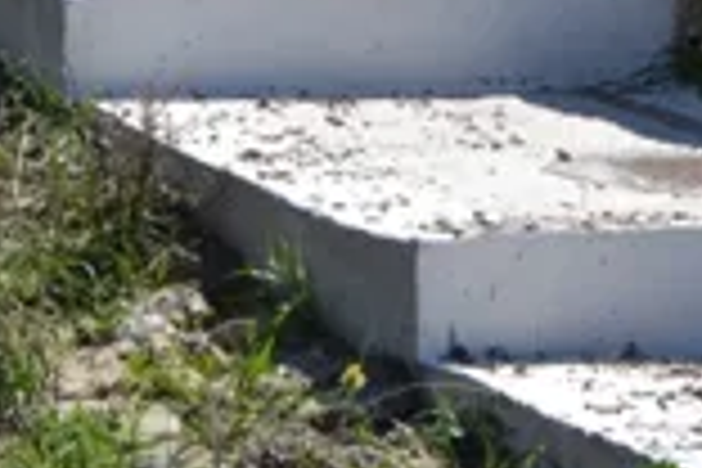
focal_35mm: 162
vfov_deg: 8.2
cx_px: -140
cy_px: -364
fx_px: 3159
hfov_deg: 12.4
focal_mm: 28
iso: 100
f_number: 7.1
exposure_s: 1/200
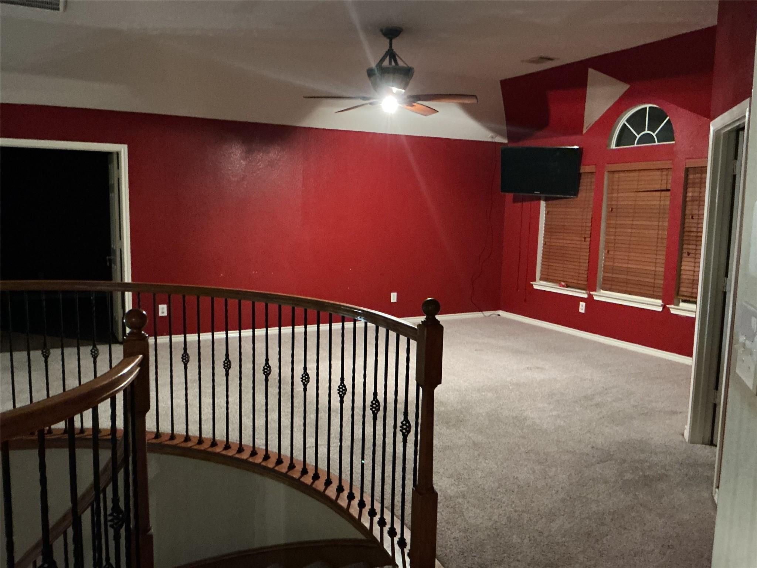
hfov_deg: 61.7
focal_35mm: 29
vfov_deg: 48.2
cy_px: 284
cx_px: 378
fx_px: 634
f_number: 1.8
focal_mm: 3
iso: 500
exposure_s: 1/20
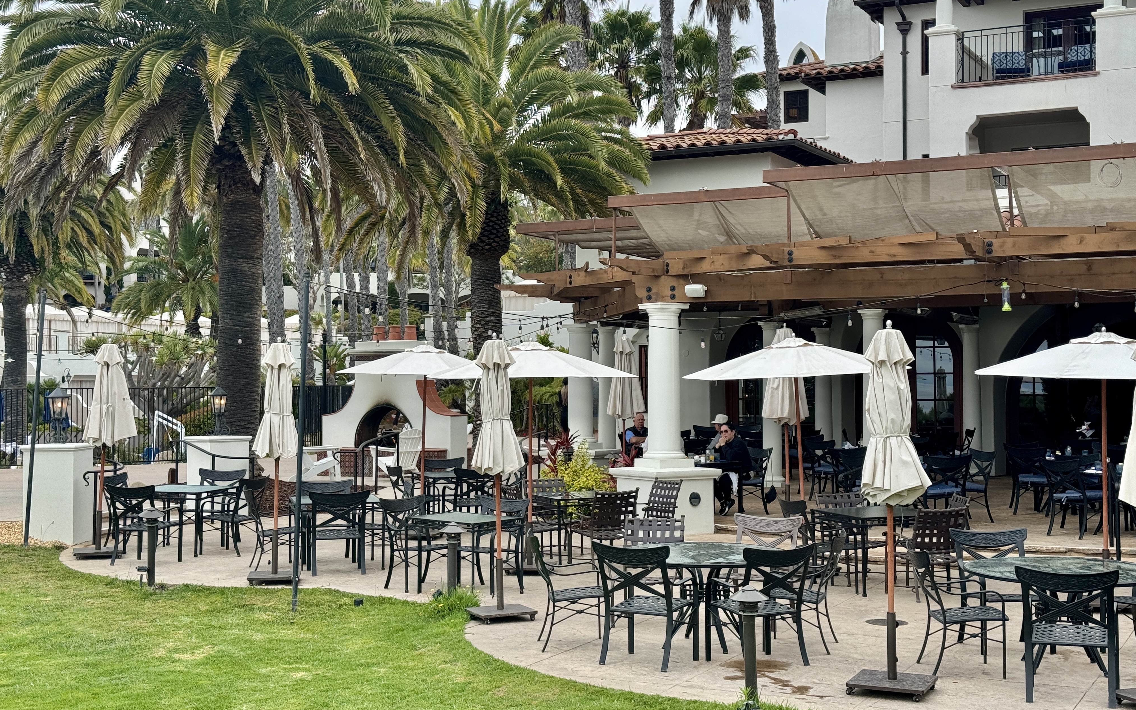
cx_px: 567
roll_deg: +0.1
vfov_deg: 25.3
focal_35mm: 51
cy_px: 325
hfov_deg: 39.6
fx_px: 1579
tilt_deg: +0.9
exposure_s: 1/1395
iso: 64
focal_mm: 6.76
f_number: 1.78
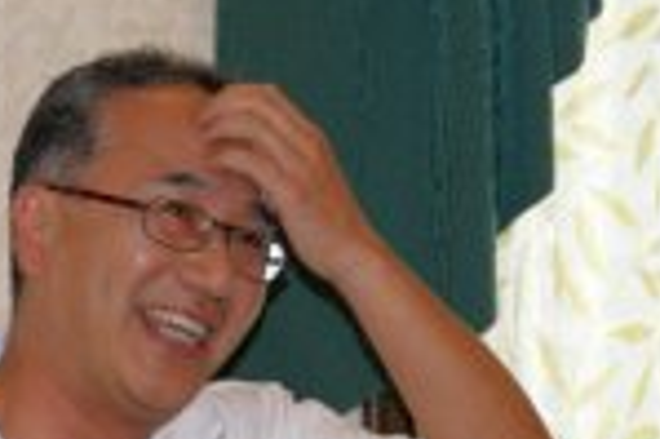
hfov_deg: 6.4
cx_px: 182
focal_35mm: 323
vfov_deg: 4.2
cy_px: 319
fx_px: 5915
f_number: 5.6
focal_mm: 80
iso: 400
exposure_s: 1/125
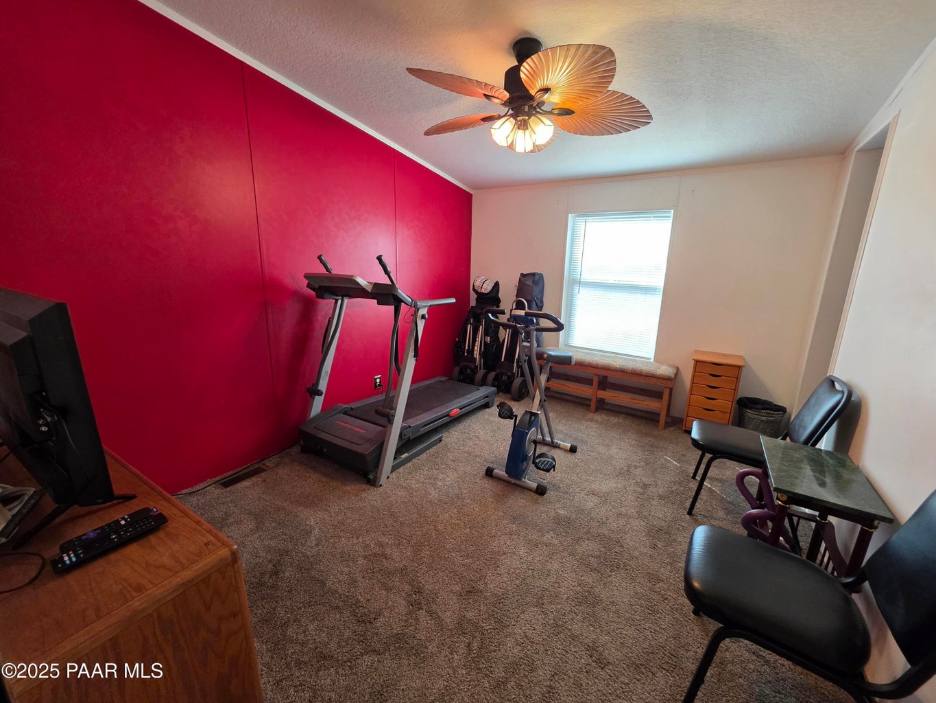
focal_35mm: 13
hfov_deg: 106.2
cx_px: 468
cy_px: 352
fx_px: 352
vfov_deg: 89.9
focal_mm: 2.2
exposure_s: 1/120
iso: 250
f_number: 1.9
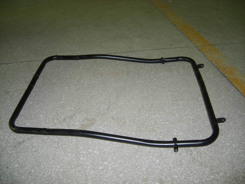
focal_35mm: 35
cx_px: 122
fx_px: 248
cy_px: 92
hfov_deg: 52.6
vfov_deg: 40.7
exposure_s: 1/45
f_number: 2.8
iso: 100
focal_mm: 5.8
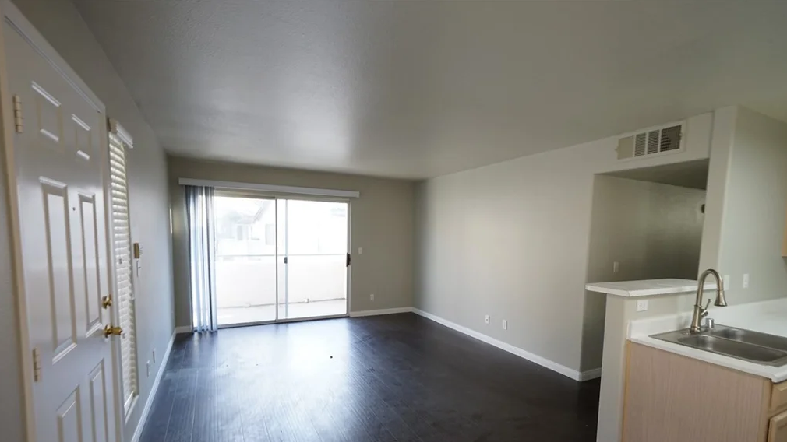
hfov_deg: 95.9
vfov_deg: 63.4
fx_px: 355
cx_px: 395
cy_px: 264
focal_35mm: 17
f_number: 11
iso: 1000
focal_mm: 16
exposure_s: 1/13
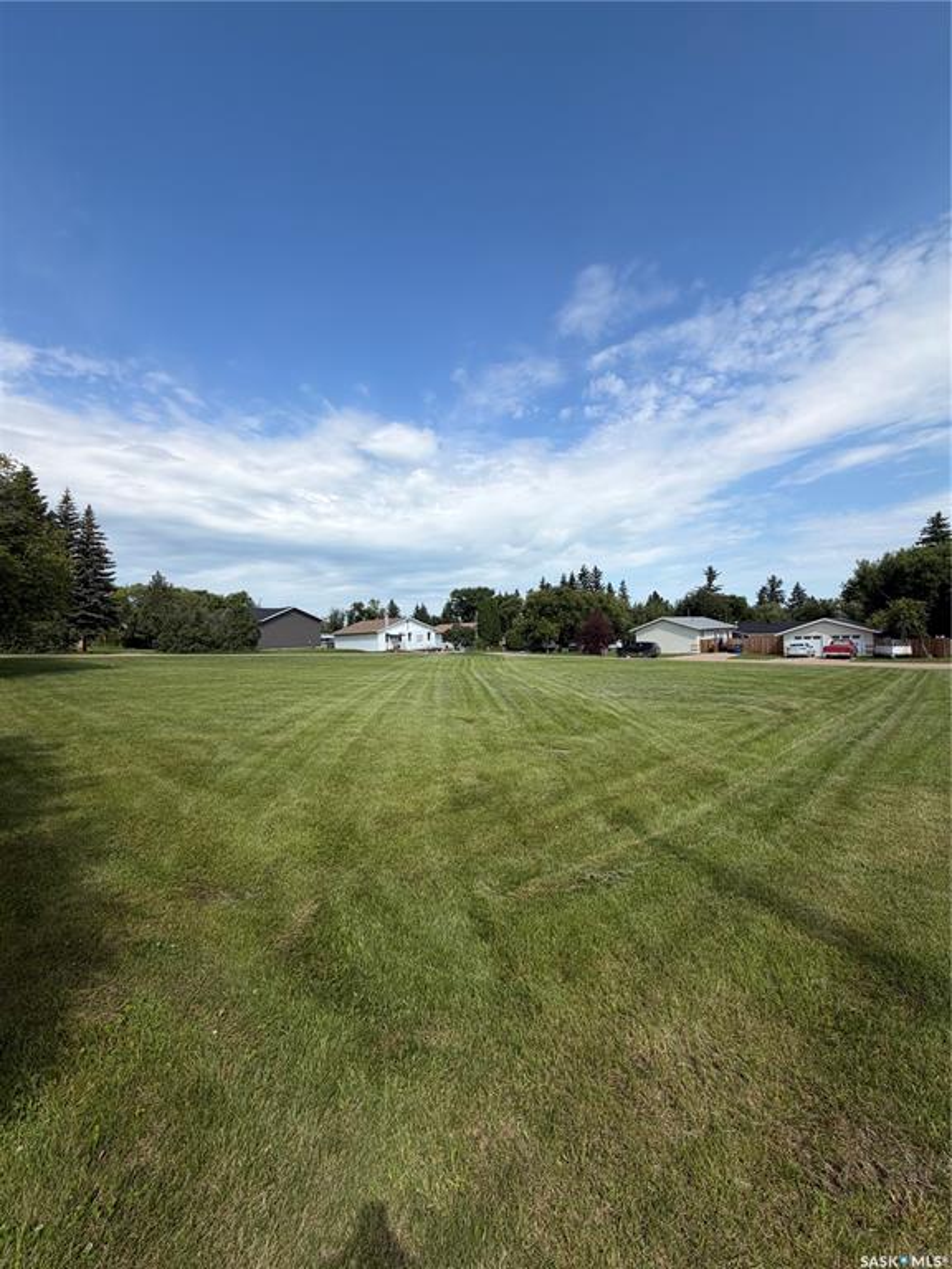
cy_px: 634
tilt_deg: +1.3
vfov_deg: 102.1
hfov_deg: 85.7
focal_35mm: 14
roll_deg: +2.0
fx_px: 513
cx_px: 476
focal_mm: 2.22
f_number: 2.2
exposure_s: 1/770
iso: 25
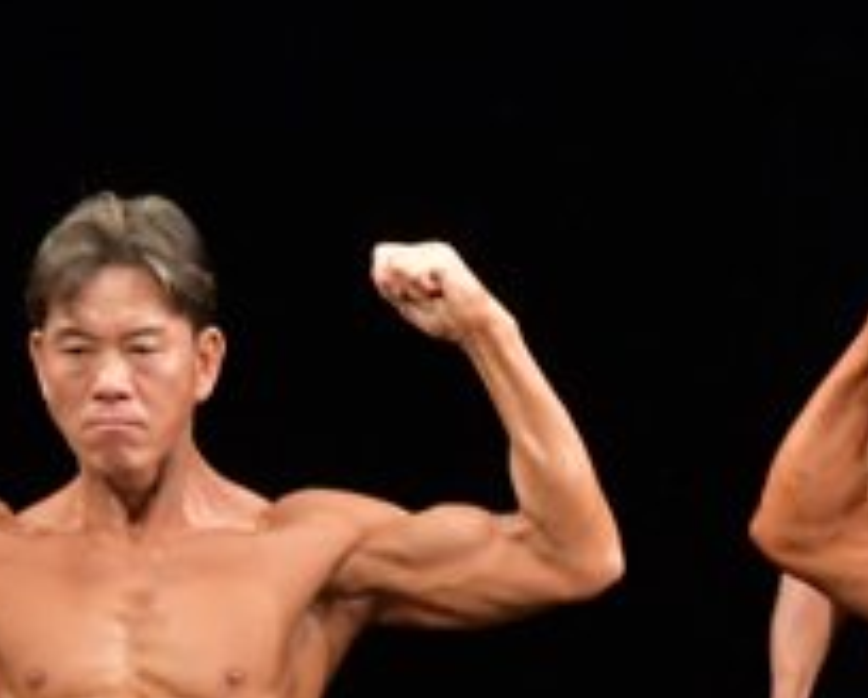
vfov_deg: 1.6
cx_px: 913
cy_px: 1090
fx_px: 24709
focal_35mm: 960
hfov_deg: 2.0
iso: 3200
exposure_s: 1/400
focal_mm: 180
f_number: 5.6
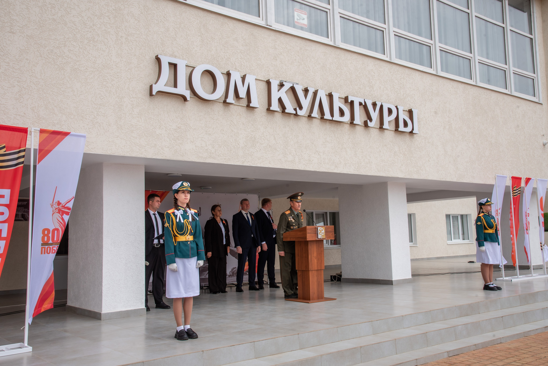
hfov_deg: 54.4
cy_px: 183
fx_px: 533
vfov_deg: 37.9
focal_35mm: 35
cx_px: 274
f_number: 13
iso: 320
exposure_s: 1/160
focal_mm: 35
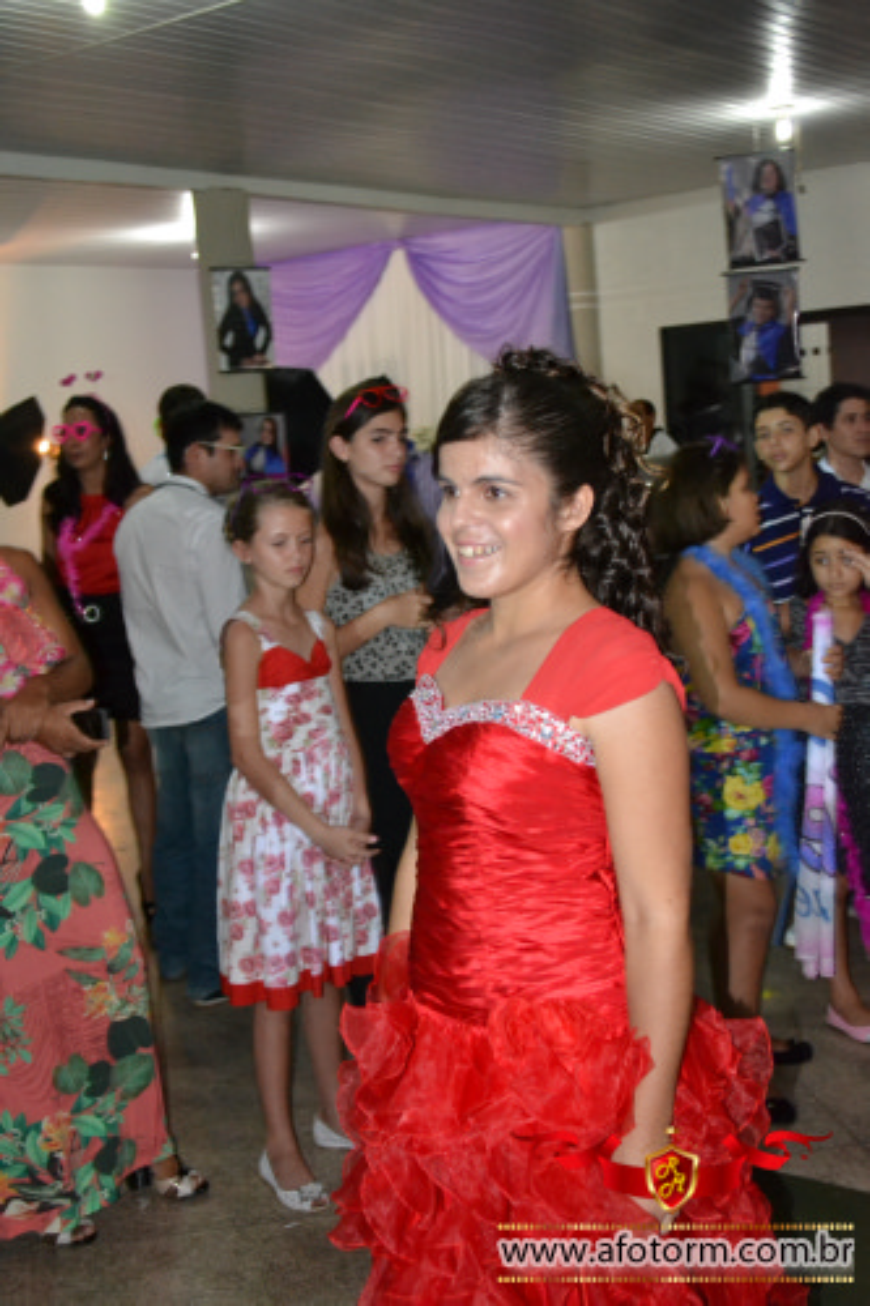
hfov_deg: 28.1
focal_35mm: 48
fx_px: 1741
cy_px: 653
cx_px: 435
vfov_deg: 41.1
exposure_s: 1/60
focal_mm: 32
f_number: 4.8
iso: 3200
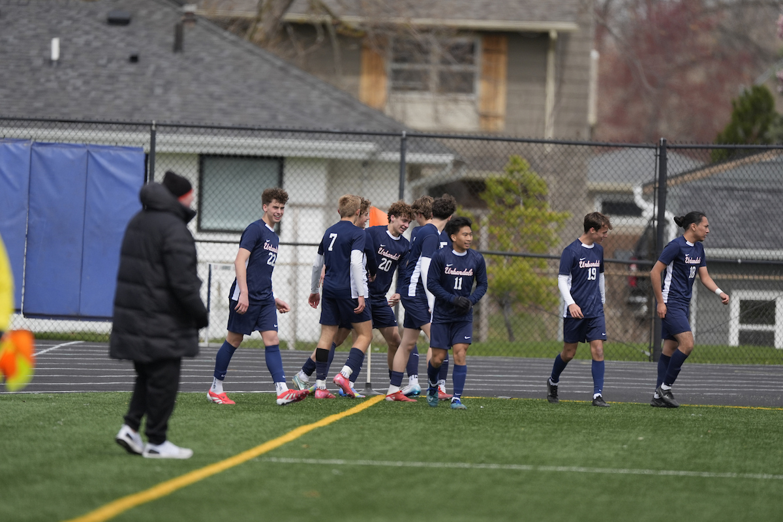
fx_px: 13049
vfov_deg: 2.3
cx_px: 392
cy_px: 261
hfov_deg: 3.4
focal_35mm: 600
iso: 640
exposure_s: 1/6400
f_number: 4
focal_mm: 600
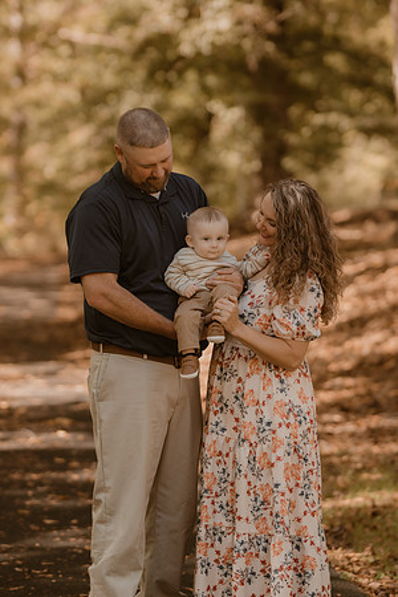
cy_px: 298
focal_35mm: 127
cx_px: 199
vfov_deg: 16.1
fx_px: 2106
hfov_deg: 10.8
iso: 320
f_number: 1.8
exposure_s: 1/800
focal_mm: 85
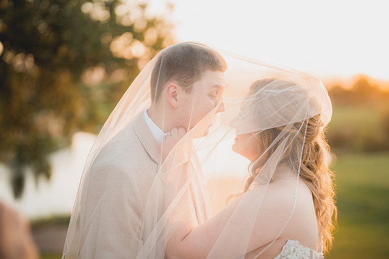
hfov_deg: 39.6
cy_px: 130
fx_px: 540
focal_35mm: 50
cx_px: 194
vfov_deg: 27.0
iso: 125
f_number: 1.2
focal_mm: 50
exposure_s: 1/400
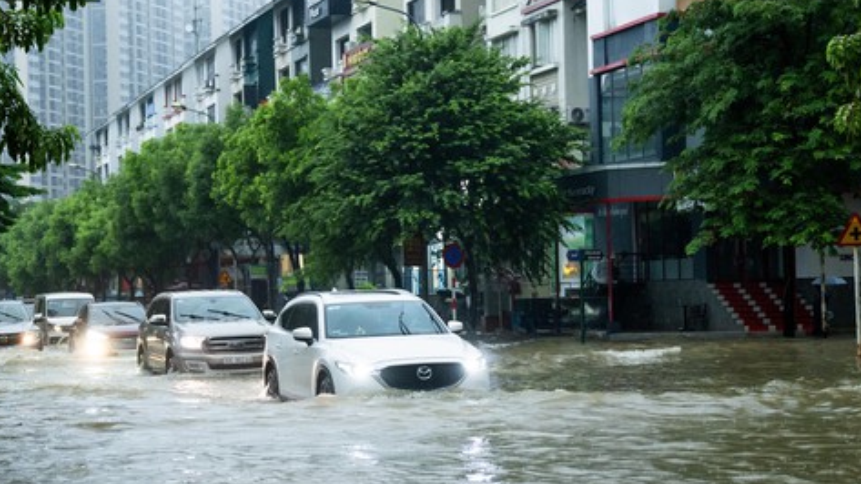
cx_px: 413
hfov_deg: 27.2
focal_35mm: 78
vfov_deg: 15.5
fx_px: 1781
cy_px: 248
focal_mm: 55
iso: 1600
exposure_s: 1/250
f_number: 3.2
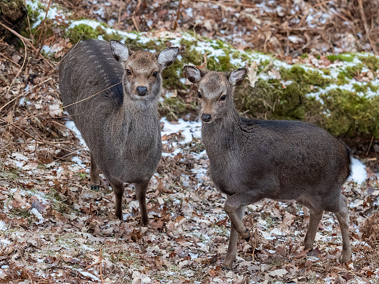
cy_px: 102
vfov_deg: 4.0
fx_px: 4035
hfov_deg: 5.4
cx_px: 227
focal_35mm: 369
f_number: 3.2
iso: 1600
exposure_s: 1/800
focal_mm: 125
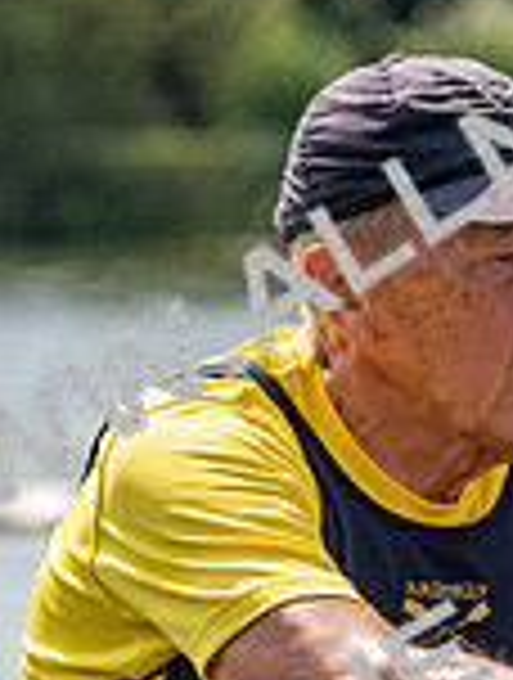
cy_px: 588
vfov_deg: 2.7
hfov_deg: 2.0
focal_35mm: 737
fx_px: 14502
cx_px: 360
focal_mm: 200
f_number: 5.6
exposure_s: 1/1600
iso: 250
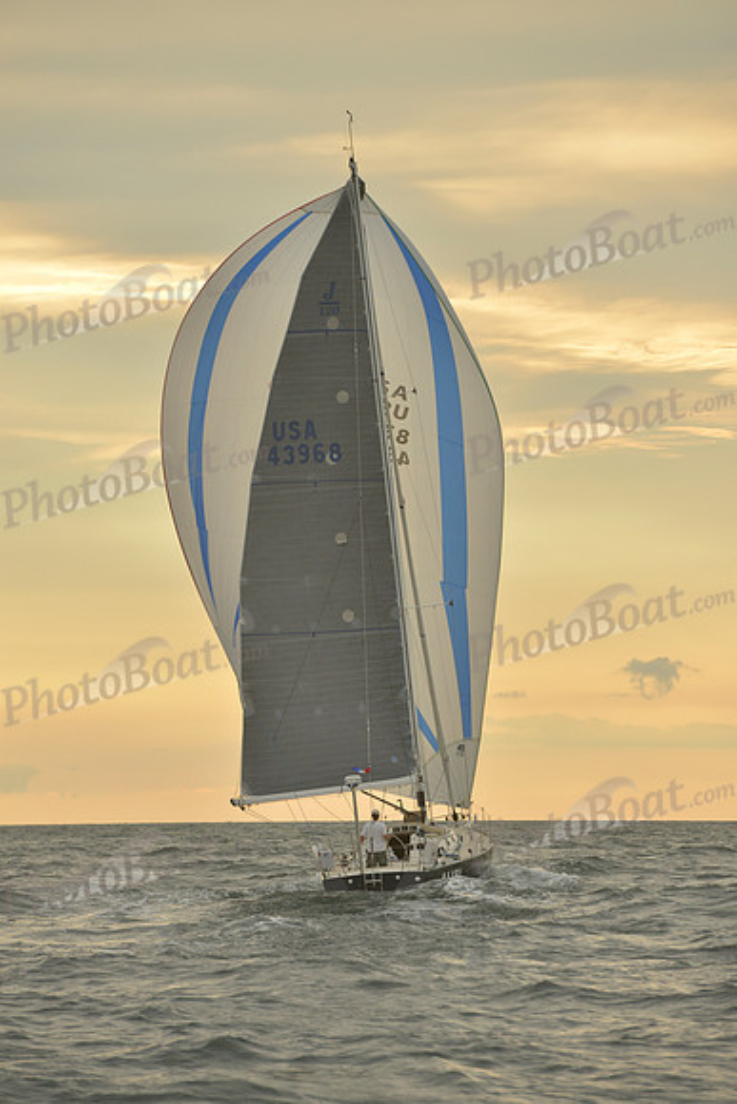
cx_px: 368
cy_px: 552
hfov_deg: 8.1
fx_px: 5217
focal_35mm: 170
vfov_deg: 12.1
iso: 400
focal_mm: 170
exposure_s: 1/800
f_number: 6.3
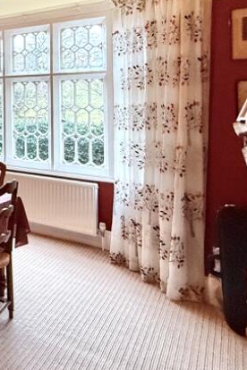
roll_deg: +0.4
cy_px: 96
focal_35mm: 36
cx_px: -181
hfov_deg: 23.1
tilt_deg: +2.7
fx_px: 370
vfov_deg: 51.1
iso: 320
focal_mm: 2.22
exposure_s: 1/50
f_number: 2.2
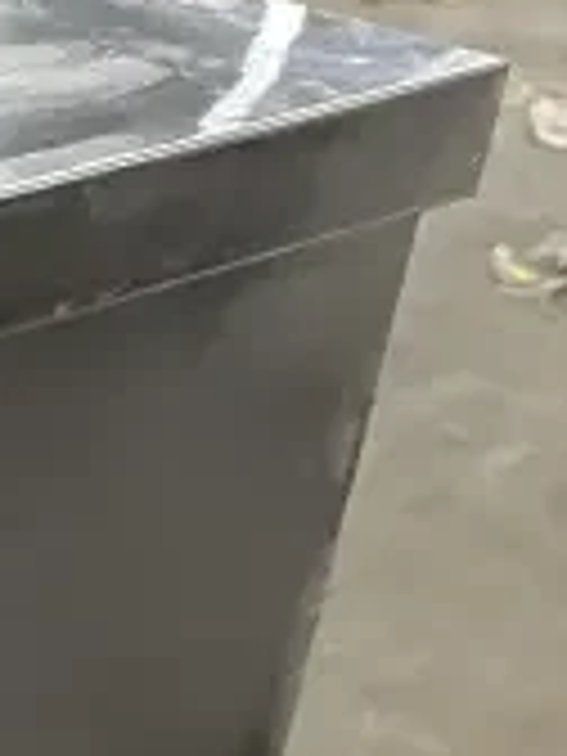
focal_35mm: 116
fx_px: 2533
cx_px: -536
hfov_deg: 11.6
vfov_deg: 15.1
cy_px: 1298
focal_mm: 6.86
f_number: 1.78
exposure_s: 1/60
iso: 500
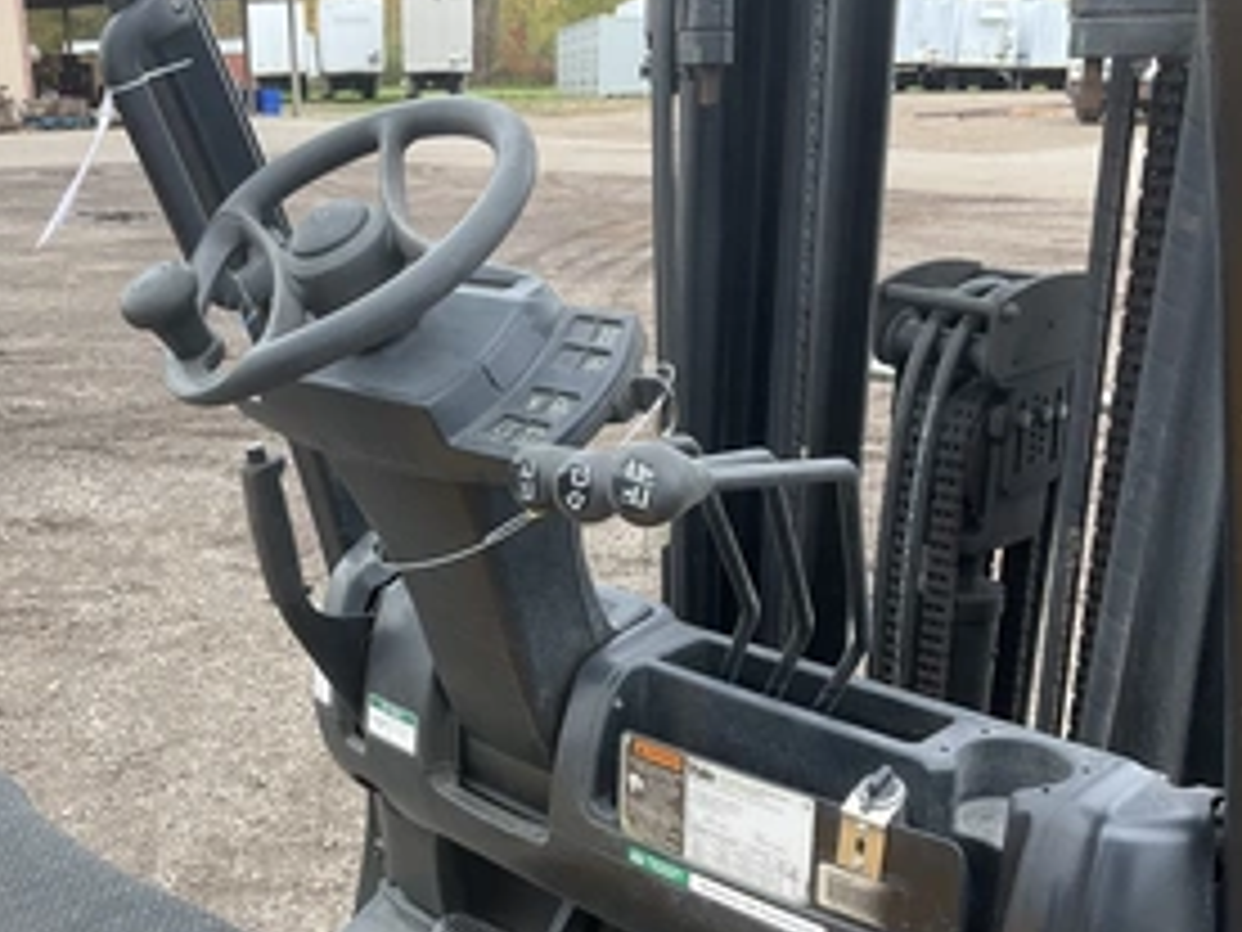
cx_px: 490
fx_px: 1507
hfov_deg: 44.5
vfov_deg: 33.9
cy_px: 648
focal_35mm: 42
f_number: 1.8
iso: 20
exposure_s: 1/182
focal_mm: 3
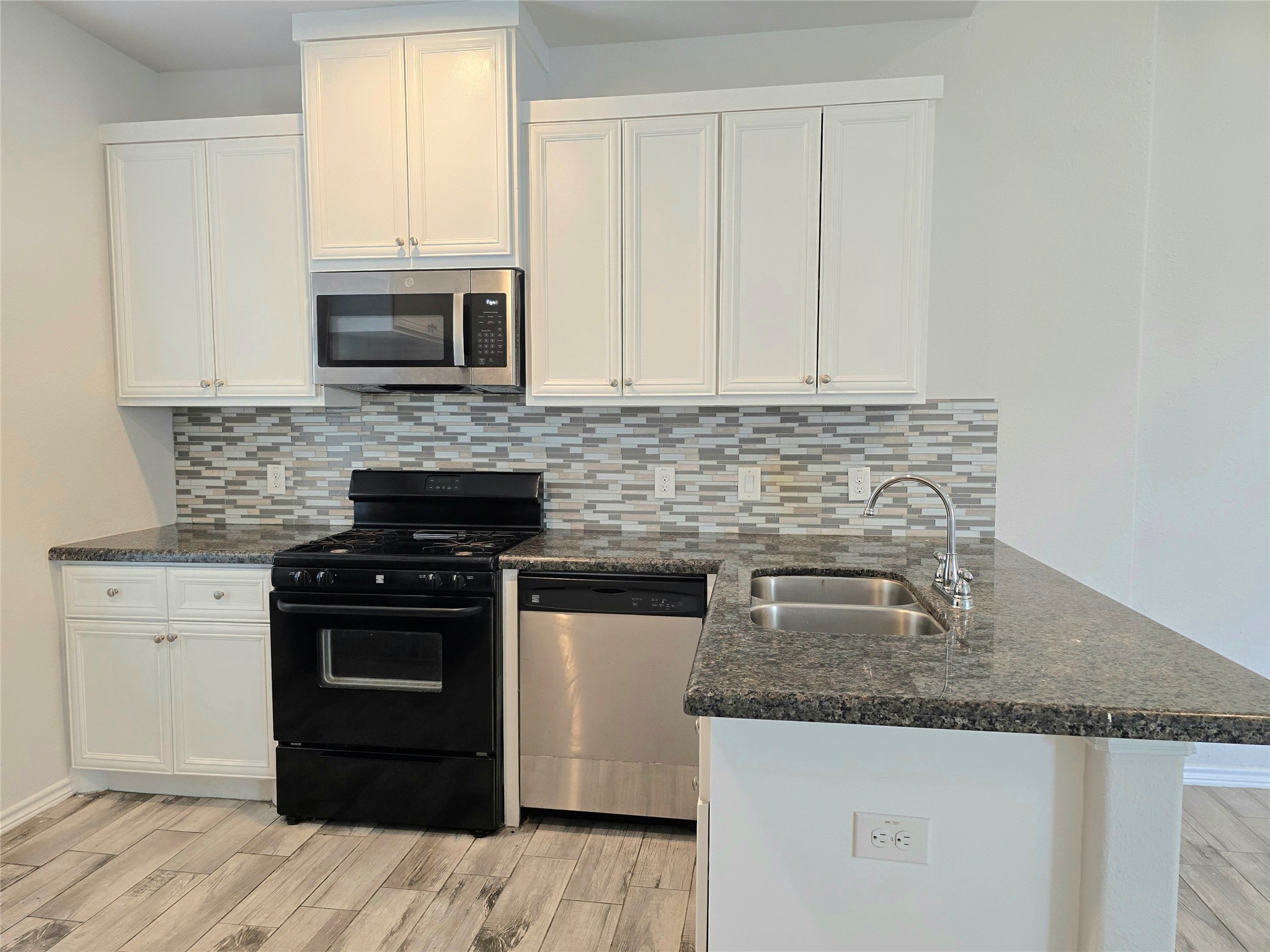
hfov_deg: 73.9
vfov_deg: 58.9
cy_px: 476
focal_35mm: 23
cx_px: 635
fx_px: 844
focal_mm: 6.3
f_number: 1.7
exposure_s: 1/120
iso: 500
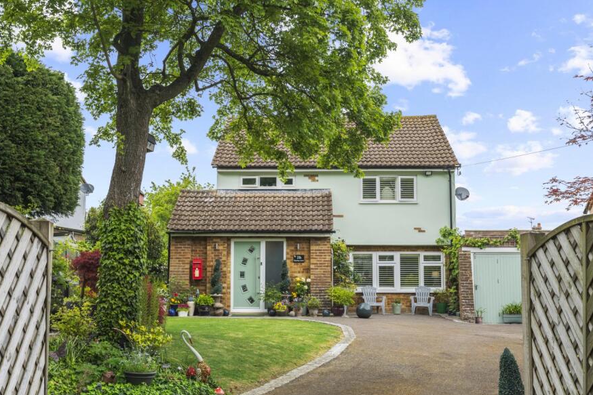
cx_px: 286
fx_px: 675
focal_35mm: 41
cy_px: 220
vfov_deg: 32.6
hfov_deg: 47.4
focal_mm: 35
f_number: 7.1
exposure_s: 1/50
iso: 320
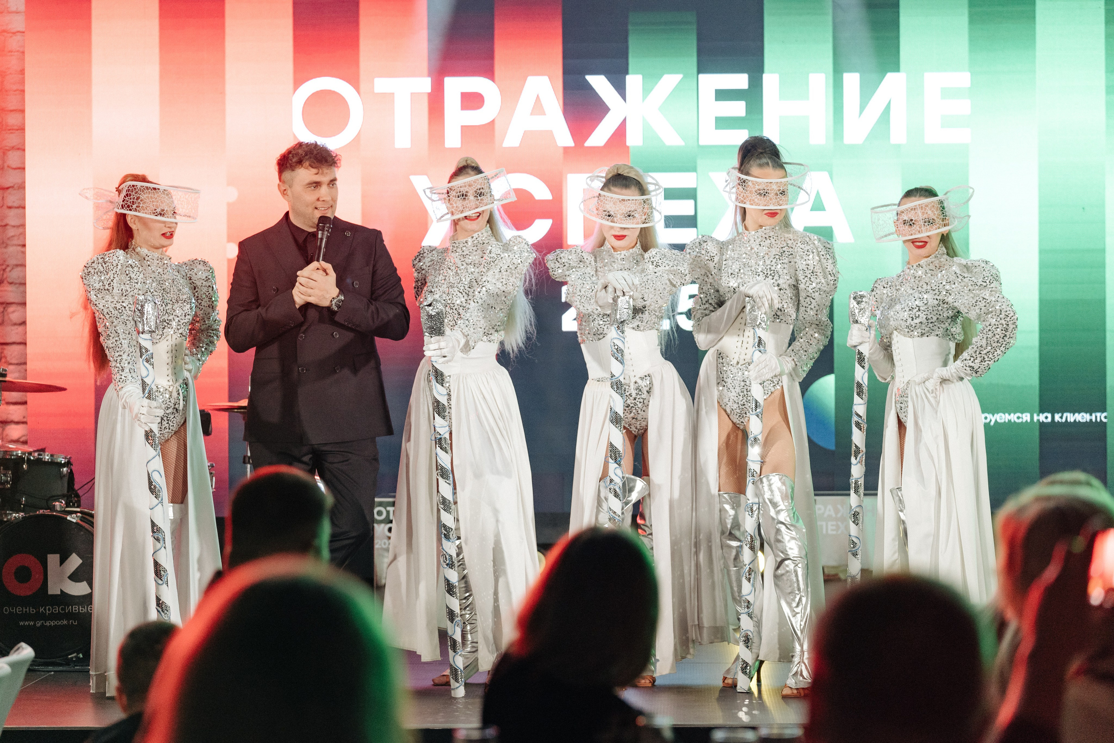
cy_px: 372
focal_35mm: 112
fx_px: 3466
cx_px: 557
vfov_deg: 12.2
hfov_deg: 18.3
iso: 2500
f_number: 3.5
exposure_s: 1/160
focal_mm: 112
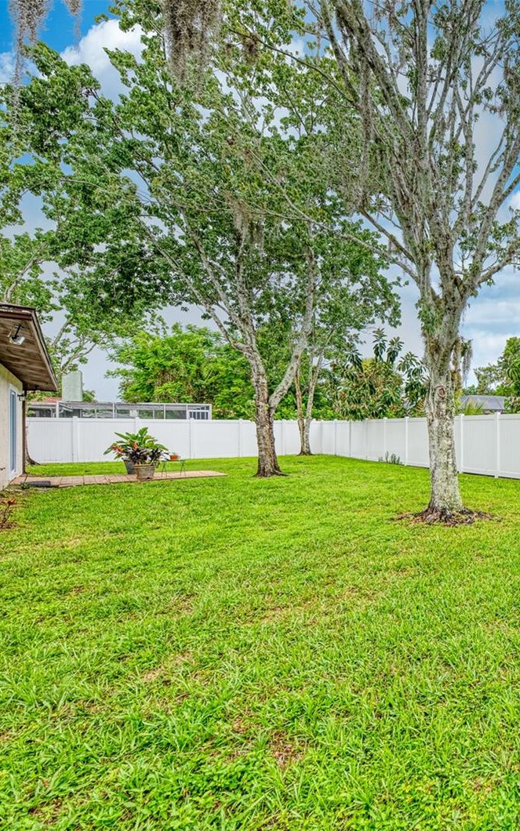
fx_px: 453
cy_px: 417
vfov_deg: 85.0
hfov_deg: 48.1
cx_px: 531
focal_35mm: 20
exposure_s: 1/1000
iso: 400
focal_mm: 13
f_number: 7.1
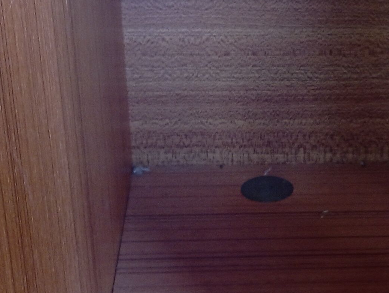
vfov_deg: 13.5
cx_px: 359
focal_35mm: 110
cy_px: 189
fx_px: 1238
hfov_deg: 17.6
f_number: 1.8
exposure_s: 1/25
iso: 742
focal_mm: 4.22
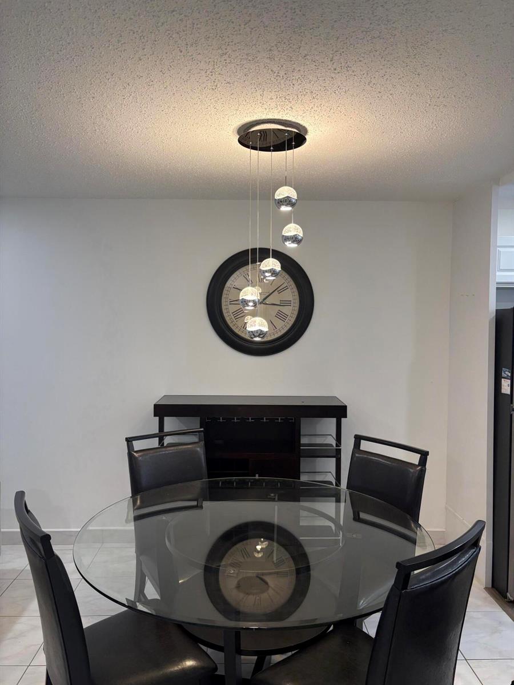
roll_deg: -0.2
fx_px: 515
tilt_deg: -2.8
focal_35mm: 26
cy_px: 342
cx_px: 257
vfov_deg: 67.3
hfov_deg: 53.1
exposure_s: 1/120
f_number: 1.6
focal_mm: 5.96
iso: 125
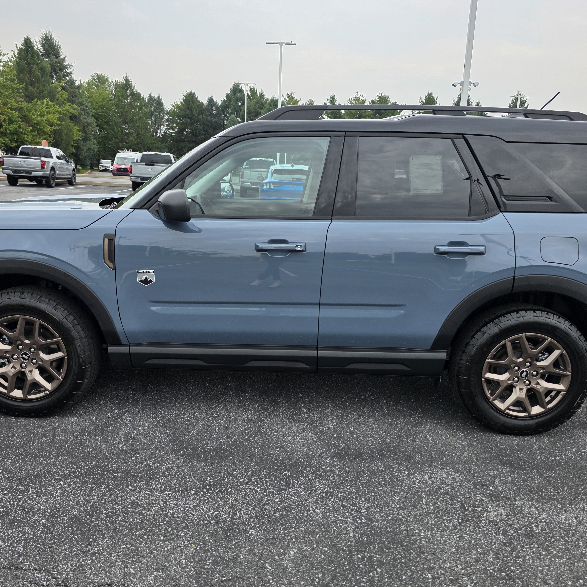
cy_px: 292
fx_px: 537
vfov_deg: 57.3
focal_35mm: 28
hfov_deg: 57.3
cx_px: 288
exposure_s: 1/359
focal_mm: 6.3
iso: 25
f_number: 1.7
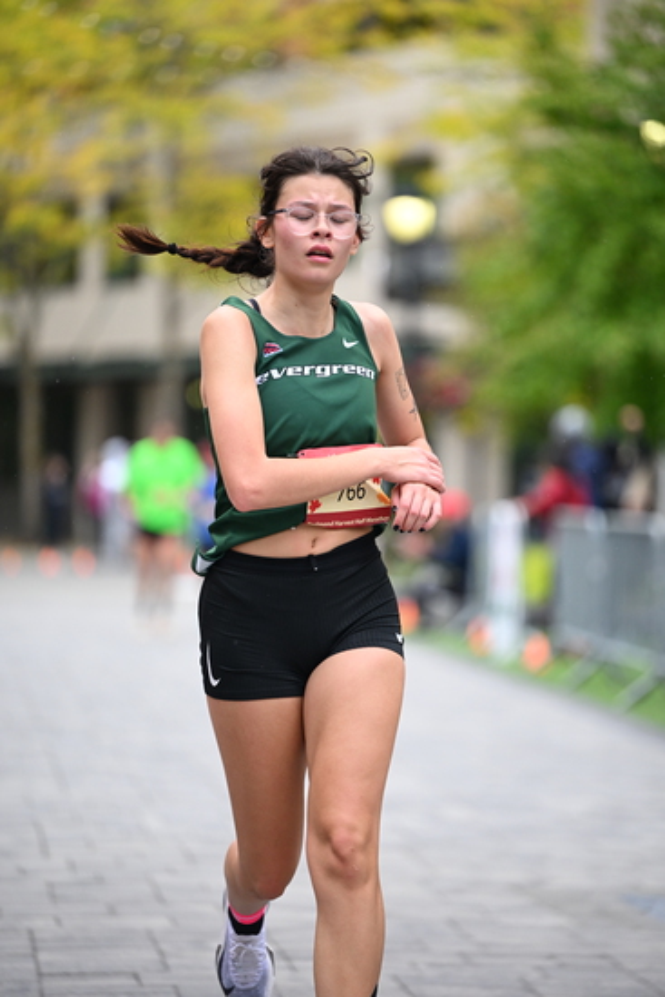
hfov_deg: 8.1
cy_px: 498
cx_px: 332
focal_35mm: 170
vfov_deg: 12.1
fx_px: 4707
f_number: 2.8
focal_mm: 170
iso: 1250
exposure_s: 1/2000
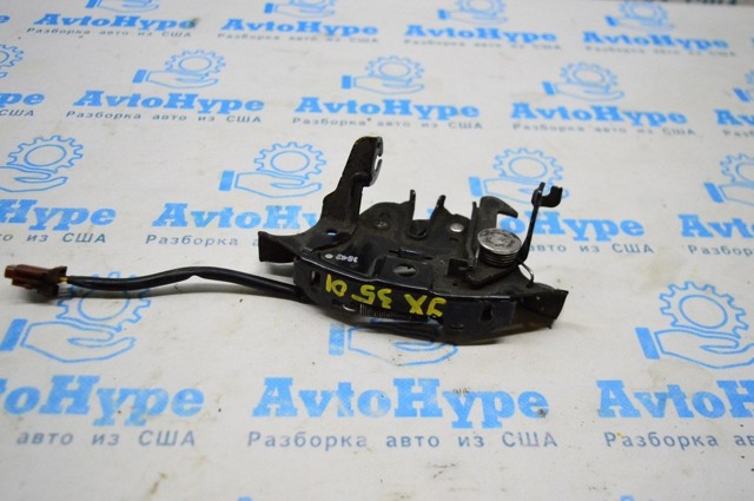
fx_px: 722
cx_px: 377
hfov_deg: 55.2
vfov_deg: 38.3
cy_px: 250
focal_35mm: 34
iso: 6400
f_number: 3.8
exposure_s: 1/1000
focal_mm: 23
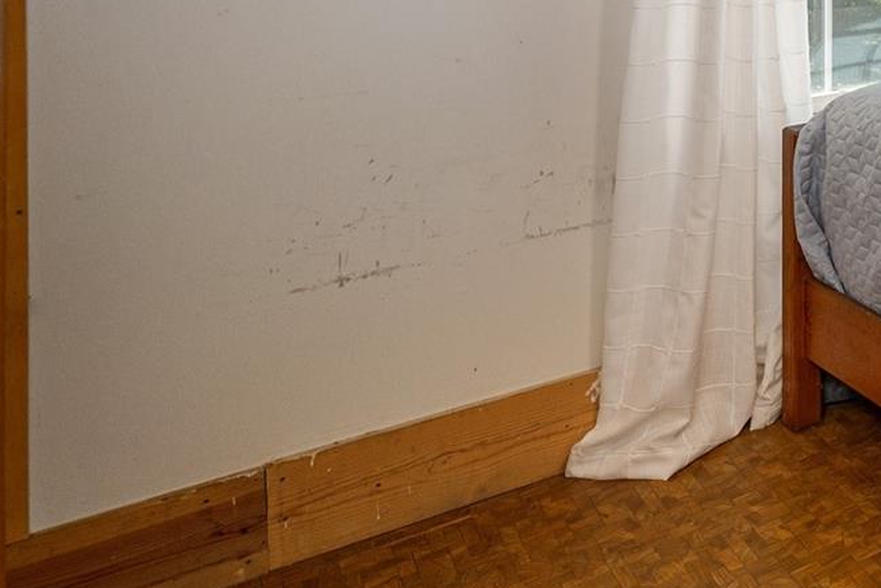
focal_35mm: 44
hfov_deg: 28.9
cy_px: -103
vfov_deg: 27.2
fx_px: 1077
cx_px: 1309
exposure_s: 1/100
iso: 320
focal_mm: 14
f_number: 7.1
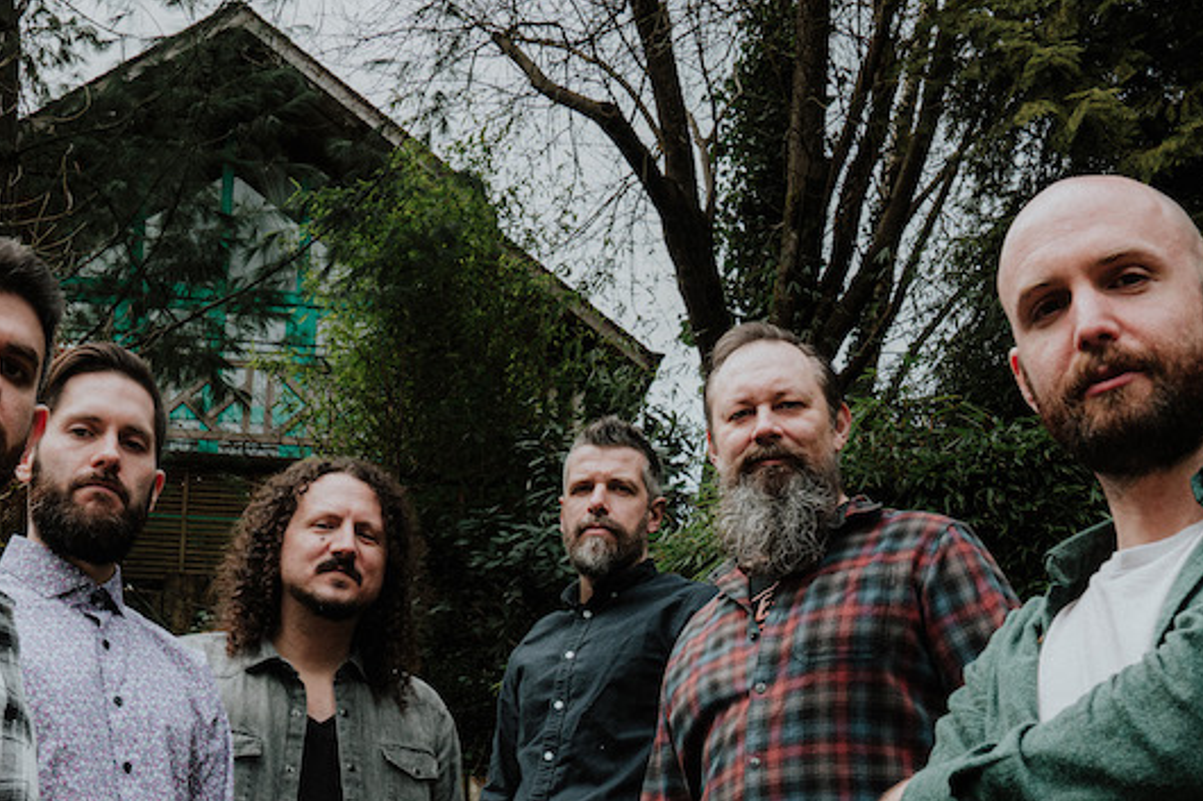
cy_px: 631
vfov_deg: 22.0
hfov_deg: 32.9
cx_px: 584
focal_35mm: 61
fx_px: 2038
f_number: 9
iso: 400
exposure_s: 1/100
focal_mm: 24
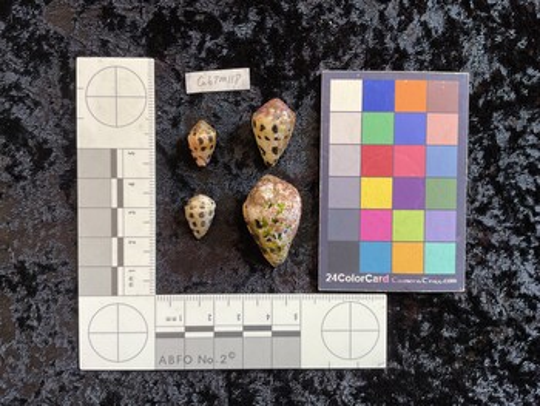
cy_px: 203
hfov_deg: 61.6
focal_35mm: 29
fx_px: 453
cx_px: 270
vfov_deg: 48.3
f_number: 1.8
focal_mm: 3
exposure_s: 1/50
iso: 40
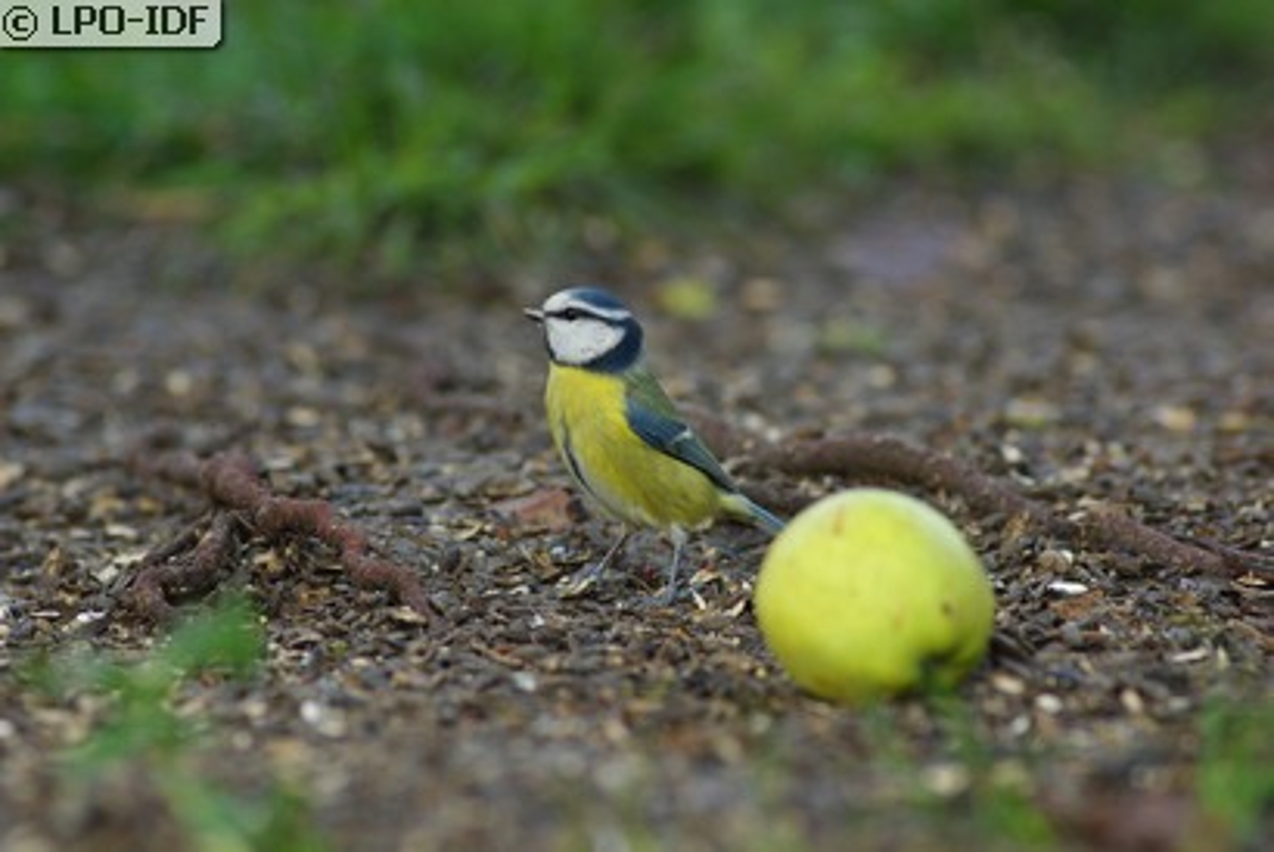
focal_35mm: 450
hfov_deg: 4.6
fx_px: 15936
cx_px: 637
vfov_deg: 3.1
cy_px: 426
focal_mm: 300
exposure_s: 1/500
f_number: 4
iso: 400
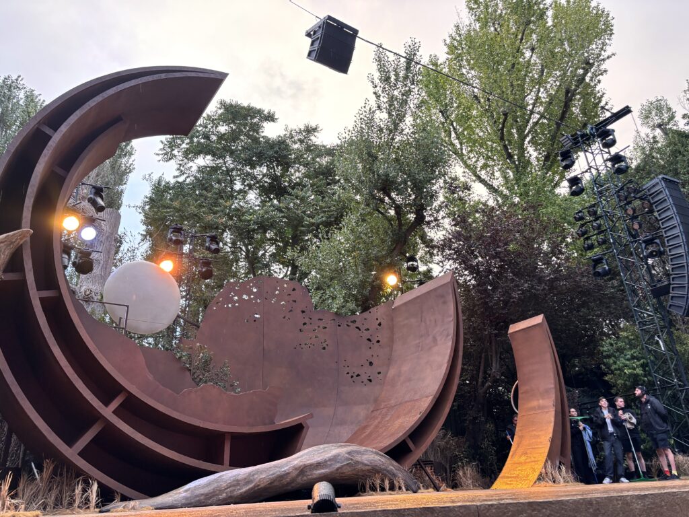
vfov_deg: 53.1
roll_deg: +4.3
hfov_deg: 67.3
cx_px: 344
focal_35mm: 26
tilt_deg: +25.4
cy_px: 258
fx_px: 518
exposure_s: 1/92
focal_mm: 5.96
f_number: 1.6
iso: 125
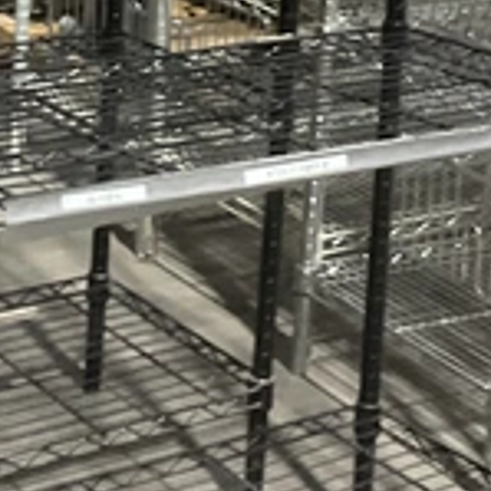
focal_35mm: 129
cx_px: -2
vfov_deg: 13.2
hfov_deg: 13.3
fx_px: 2070
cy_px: -89
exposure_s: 1/36
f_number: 1.8
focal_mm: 3
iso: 320
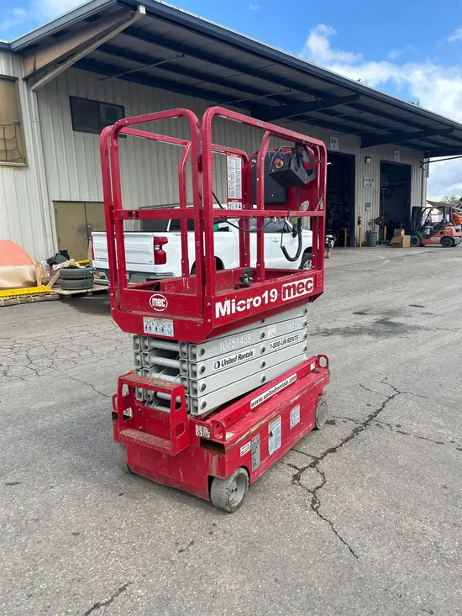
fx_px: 463
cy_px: 308
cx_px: 231
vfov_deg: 67.3
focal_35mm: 26
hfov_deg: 53.1
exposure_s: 1/1597
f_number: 1.5
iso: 50
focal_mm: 5.7
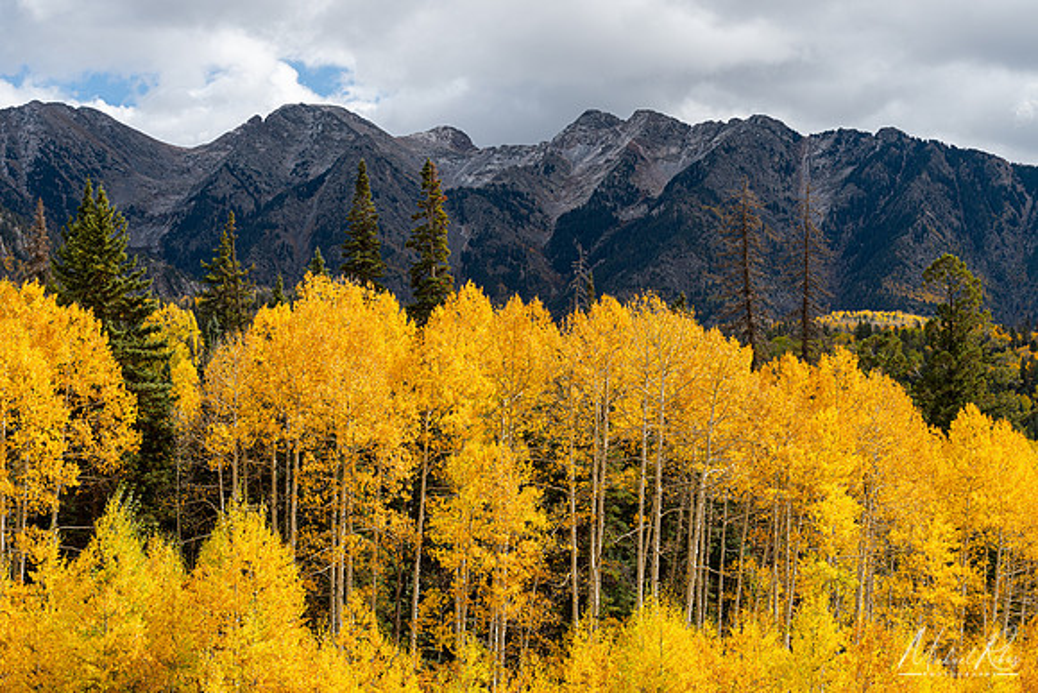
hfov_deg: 28.8
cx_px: 519
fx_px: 2019
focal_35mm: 70
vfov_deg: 19.5
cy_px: 346
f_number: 10
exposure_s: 1/160
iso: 100
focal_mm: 70
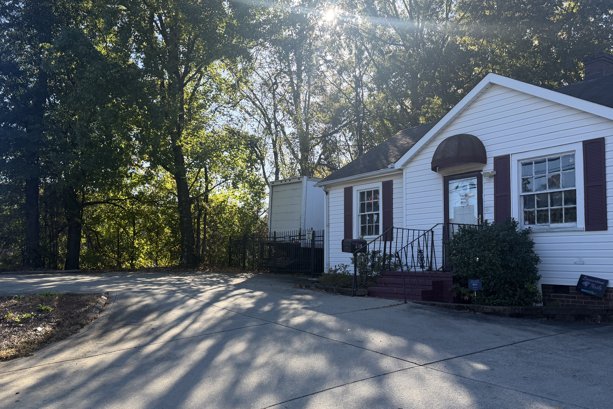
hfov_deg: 59.9
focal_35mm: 31
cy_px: 238
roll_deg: -1.0
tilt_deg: +2.5
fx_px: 528
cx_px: 254
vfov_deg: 42.2
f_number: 1.78
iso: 100
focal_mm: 6.76
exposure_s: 1/1770
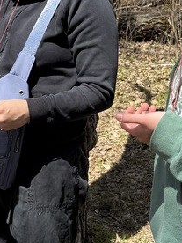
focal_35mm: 89
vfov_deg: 22.0
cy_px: 127
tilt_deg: -12.0
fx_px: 624
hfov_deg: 16.5
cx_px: 33
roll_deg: -3.3
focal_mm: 6.76
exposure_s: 1/2110
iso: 80
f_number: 1.78
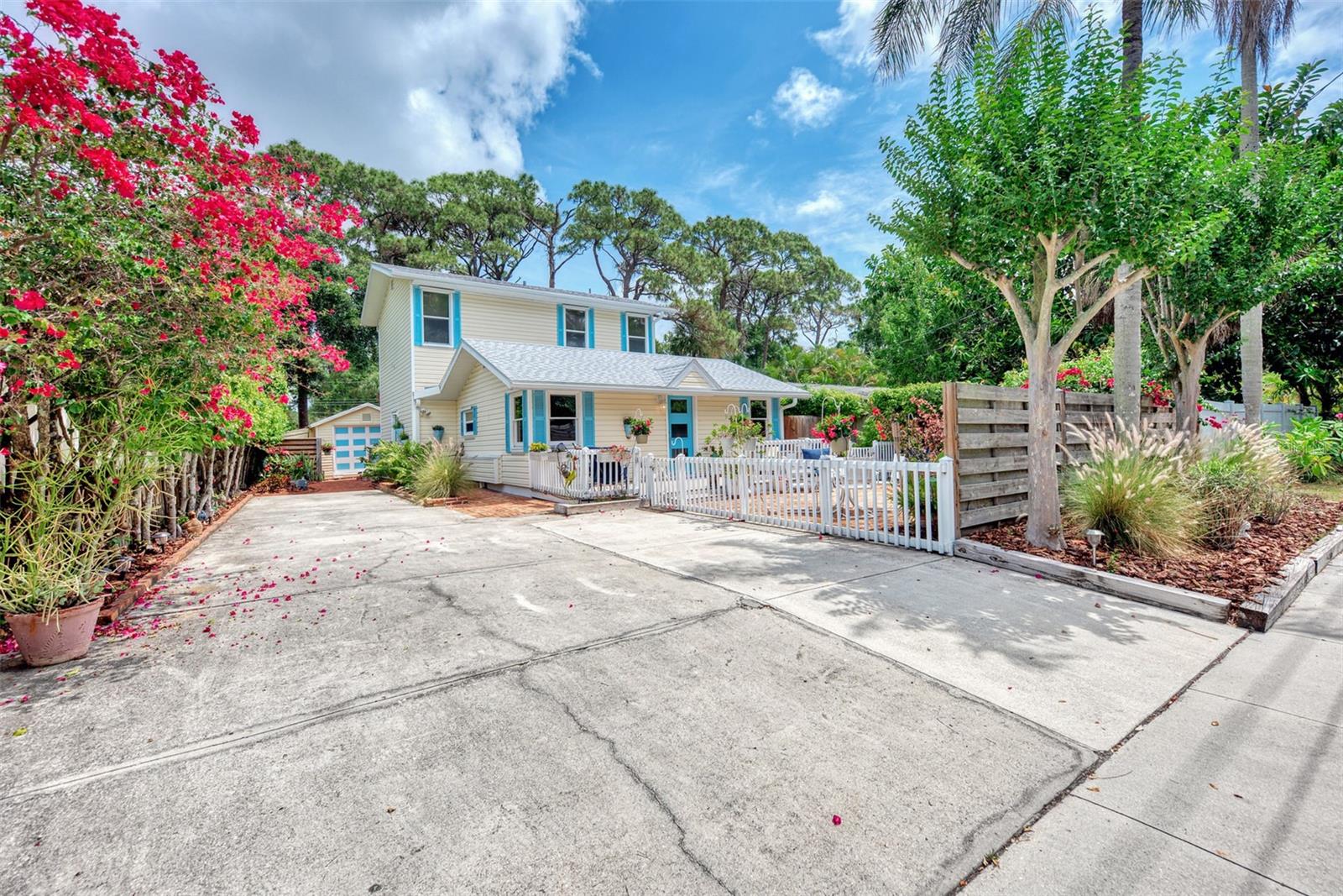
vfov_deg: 77.3
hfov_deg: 100.4
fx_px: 560
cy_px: 448
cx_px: 672
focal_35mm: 15
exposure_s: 1/200
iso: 100
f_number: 7.1
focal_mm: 15
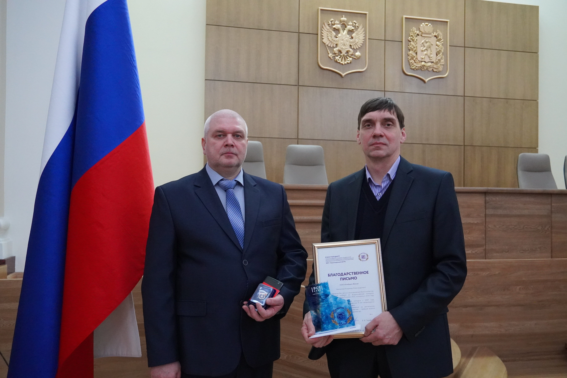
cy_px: 189
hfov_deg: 61.9
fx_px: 472
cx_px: 284
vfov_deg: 43.6
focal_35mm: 30
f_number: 4
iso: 4000
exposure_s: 1/160
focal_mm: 20
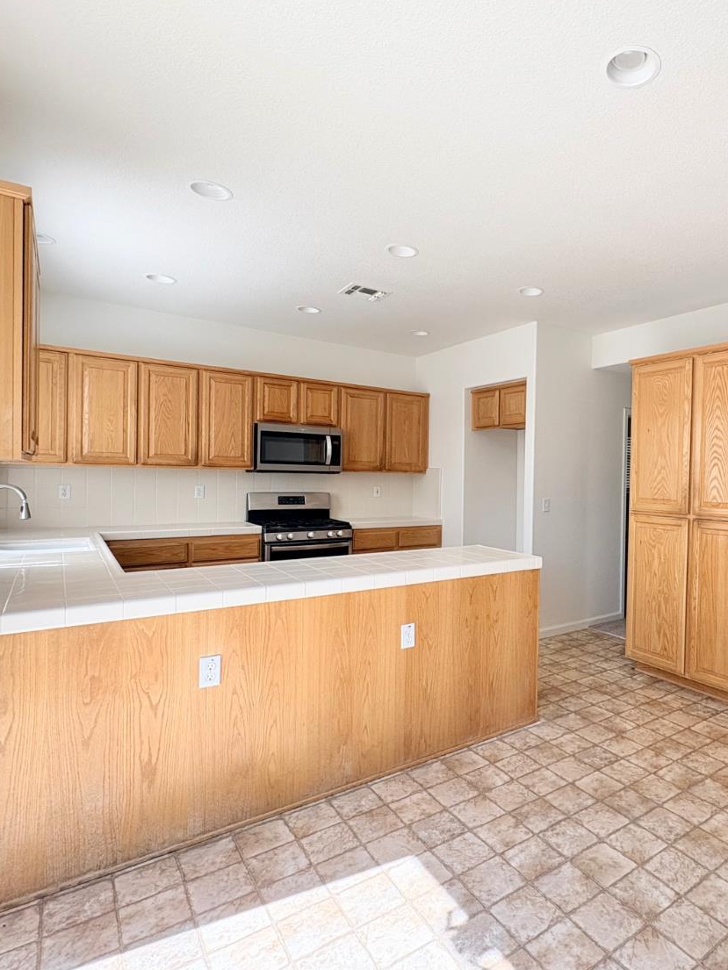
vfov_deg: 84.7
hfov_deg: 65.0
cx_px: 537
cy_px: 485
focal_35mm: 19
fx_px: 533
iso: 64
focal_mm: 2.22
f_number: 2.2
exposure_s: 1/99
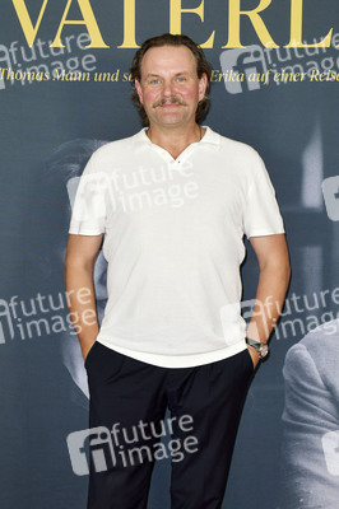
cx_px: 170
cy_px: 254
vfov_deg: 33.4
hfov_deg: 22.6
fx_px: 849
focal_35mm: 60
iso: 640
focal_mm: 60
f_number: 7.1
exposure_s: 1/250
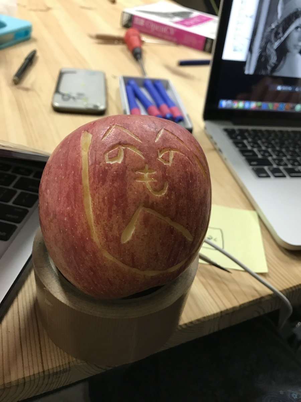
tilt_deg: -38.0
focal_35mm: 28
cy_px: 201
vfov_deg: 63.4
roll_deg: -8.2
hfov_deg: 49.7
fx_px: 325
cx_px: 150
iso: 40
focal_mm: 3.99
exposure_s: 1/25
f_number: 1.8
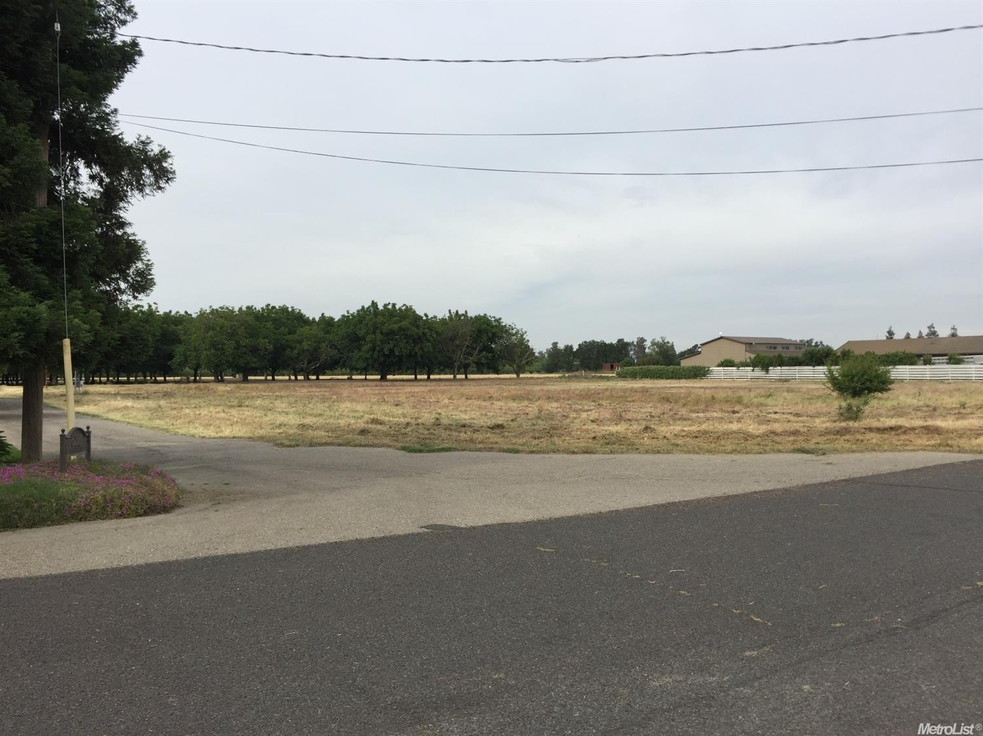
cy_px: 368
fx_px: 823
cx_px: 492
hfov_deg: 61.7
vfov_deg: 48.2
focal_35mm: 29
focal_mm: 4.15
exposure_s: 1/1883
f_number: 2.2
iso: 32
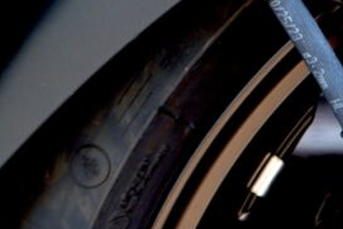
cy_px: -450
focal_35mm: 662
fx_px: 6310
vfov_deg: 2.1
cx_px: -479
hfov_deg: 3.1
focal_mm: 70
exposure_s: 1/60
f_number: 3.2
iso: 100
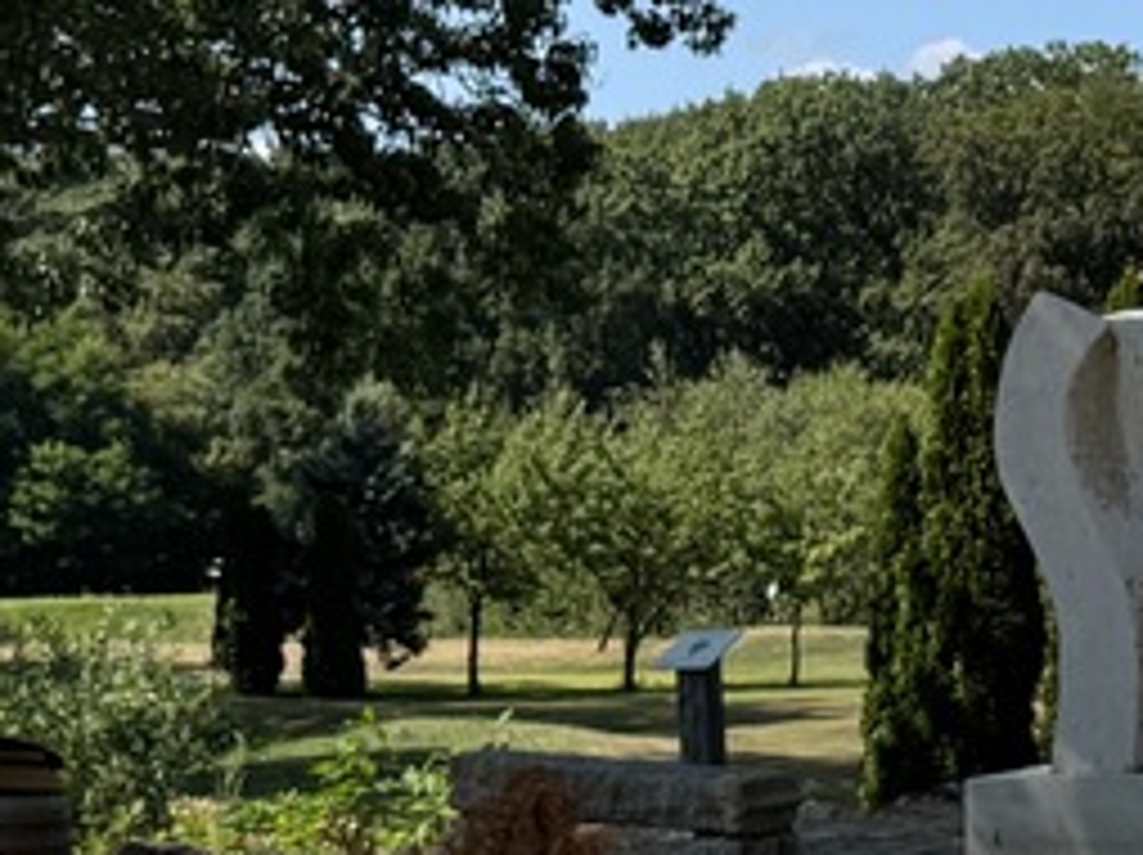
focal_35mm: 135
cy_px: 538
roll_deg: +1.6
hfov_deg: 13.7
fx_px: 4453
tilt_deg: +0.0
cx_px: 1742
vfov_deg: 11.0
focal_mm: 6.76
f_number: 1.78
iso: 80
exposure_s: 1/4310
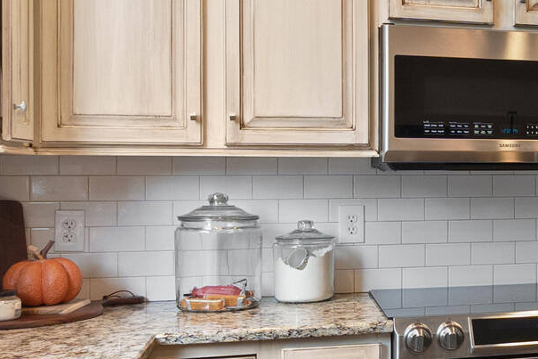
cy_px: 180
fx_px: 926
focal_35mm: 62
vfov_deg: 21.9
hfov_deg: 28.5
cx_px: 632
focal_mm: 10
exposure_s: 1/6
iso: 400
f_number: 6.3
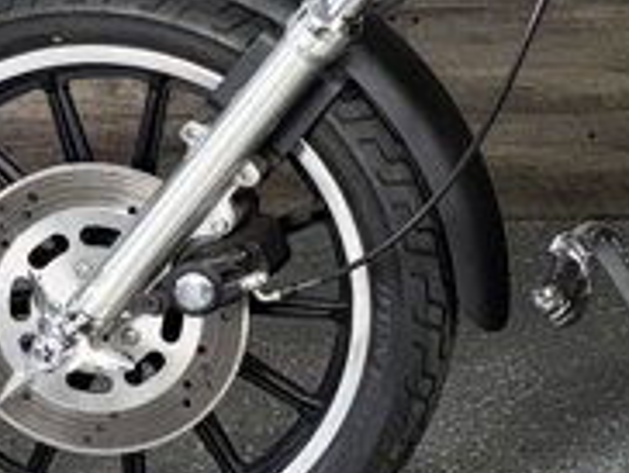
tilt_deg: -8.4
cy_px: -363
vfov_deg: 10.4
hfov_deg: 12.9
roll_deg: +0.2
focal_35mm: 135
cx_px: 1206
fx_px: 2456
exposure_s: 1/26
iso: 64
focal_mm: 6.76
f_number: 1.78
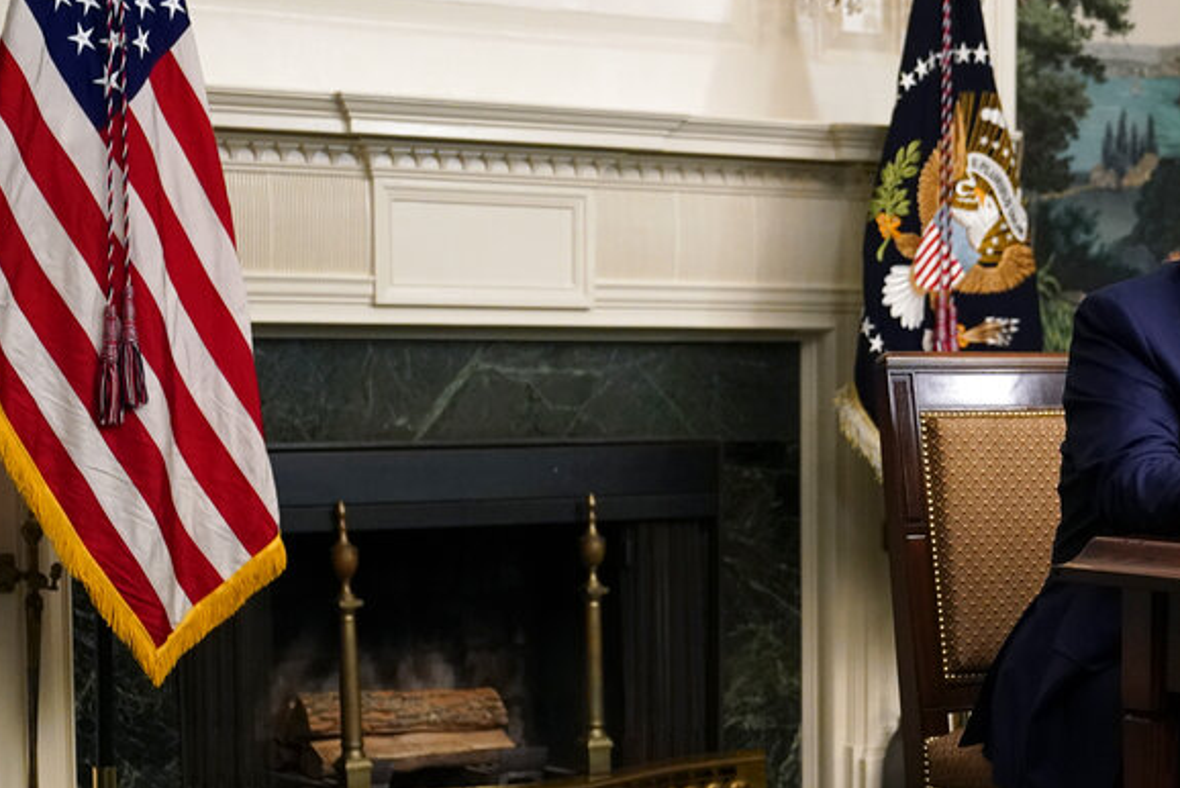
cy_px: 605
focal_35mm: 85
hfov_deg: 23.5
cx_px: 966
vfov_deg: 16.0
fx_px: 2787
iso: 5000
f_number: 2.8
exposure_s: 1/320
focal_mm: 48
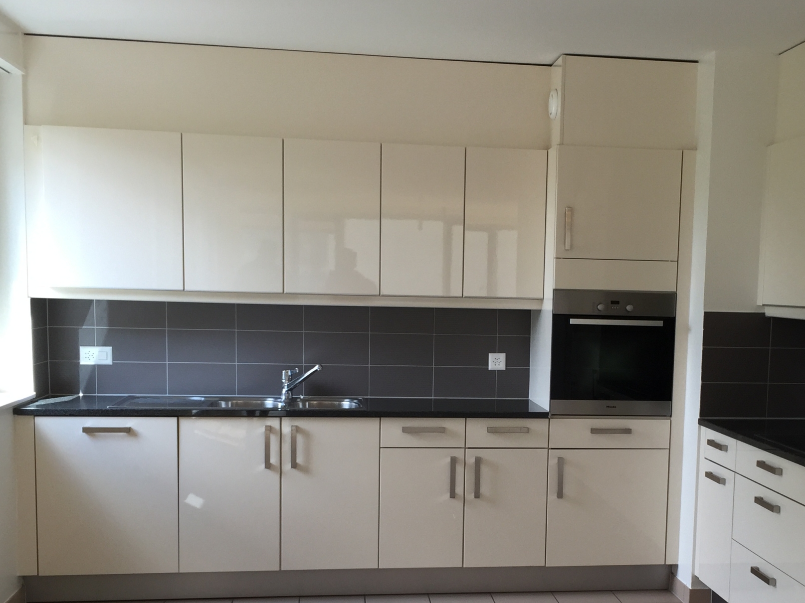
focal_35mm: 46
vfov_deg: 31.2
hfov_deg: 40.8
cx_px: 523
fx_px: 1070
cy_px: 422
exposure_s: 1/100
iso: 50
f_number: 2.2
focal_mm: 4.15
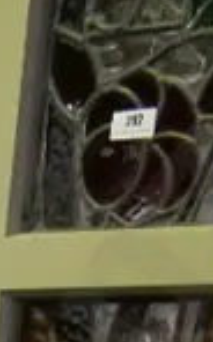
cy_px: 1100
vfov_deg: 7.0
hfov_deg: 4.7
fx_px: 2471
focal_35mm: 265
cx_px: -469
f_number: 5.6
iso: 3200
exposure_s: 1/100
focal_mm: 18
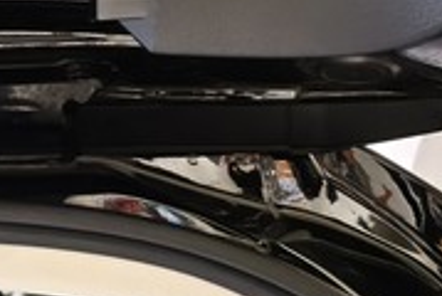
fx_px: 1279
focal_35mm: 104
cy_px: -75
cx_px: -407
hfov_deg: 15.9
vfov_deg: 12.8
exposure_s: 1/24
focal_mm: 6.45
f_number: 1.62
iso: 2500
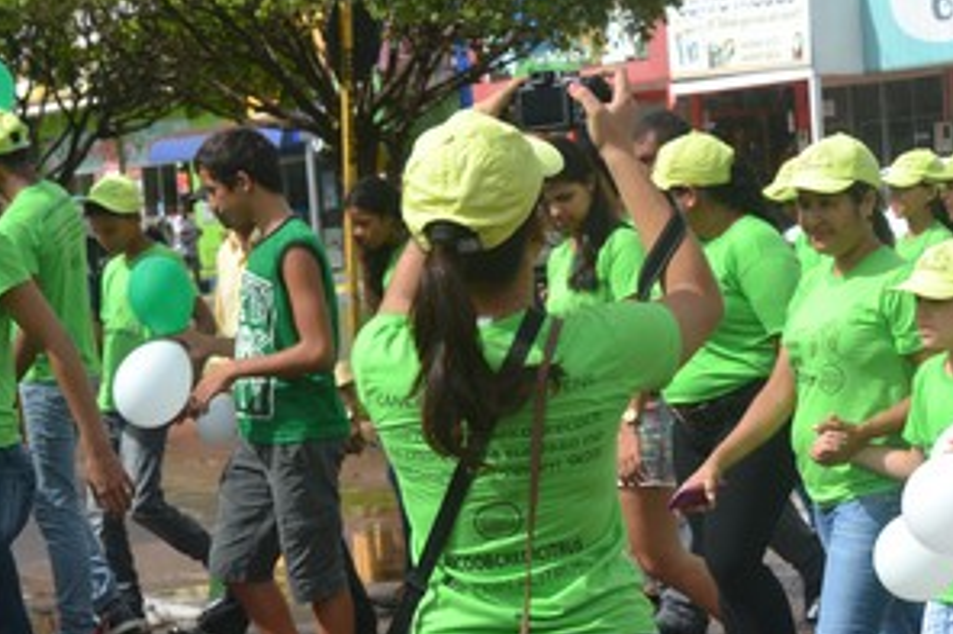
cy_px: 418
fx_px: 3016
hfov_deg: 17.9
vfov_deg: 12.0
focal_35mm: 114
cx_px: 618
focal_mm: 50
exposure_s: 1/320
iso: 100
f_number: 9
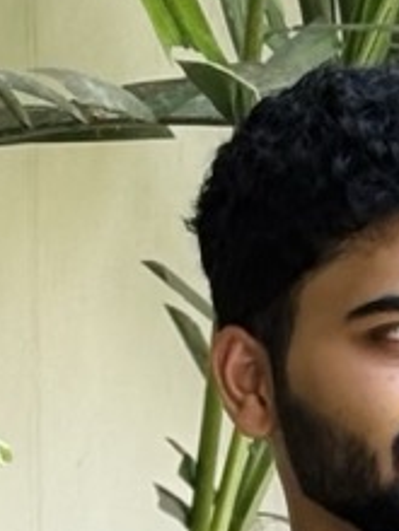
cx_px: 406
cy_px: 1166
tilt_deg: -5.7
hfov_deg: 4.9
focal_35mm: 302
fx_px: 4641
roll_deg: +0.0
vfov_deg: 6.3
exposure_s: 1/334
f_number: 1.6
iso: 50
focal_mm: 5.96
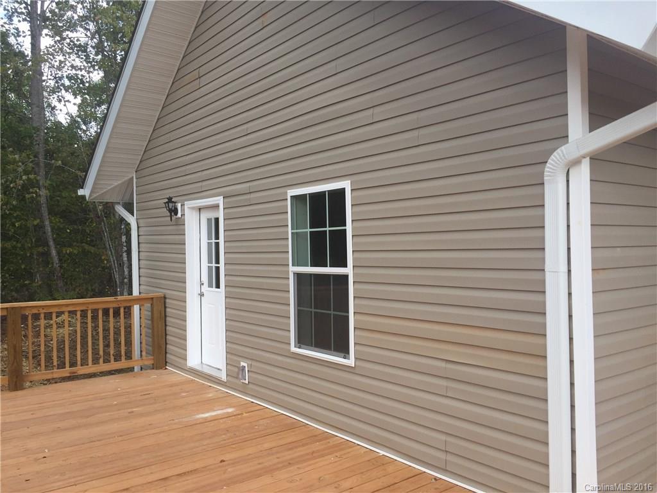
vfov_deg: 48.2
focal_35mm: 29
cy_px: 246
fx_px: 550
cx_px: 328
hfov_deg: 61.7
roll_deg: +0.3
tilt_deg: +1.7
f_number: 2.2
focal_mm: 4.15
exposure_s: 1/444
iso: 32
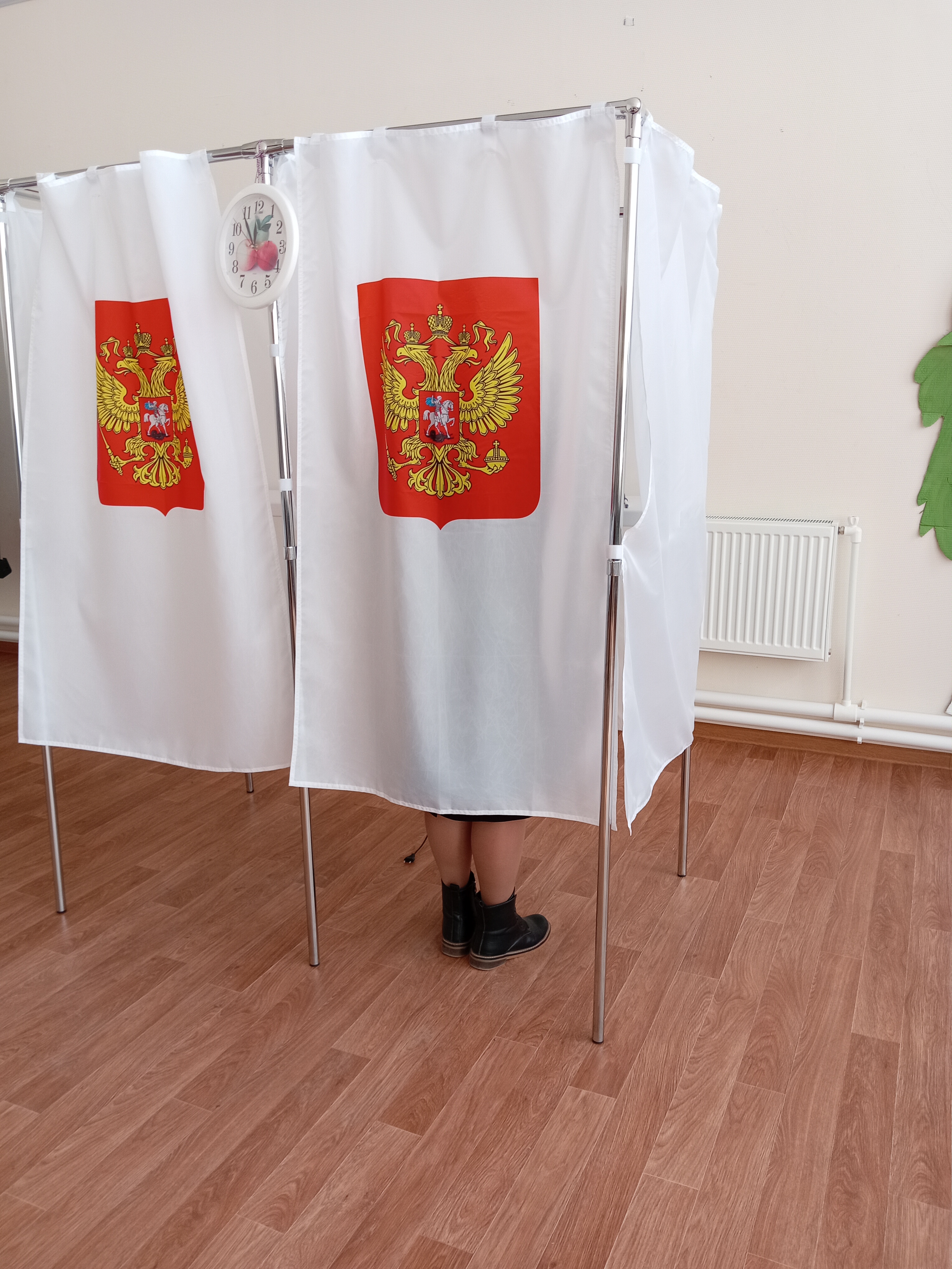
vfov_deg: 65.3
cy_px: 634
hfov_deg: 51.4
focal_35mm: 27
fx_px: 990
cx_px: 476
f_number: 1.8
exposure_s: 1/50
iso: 112
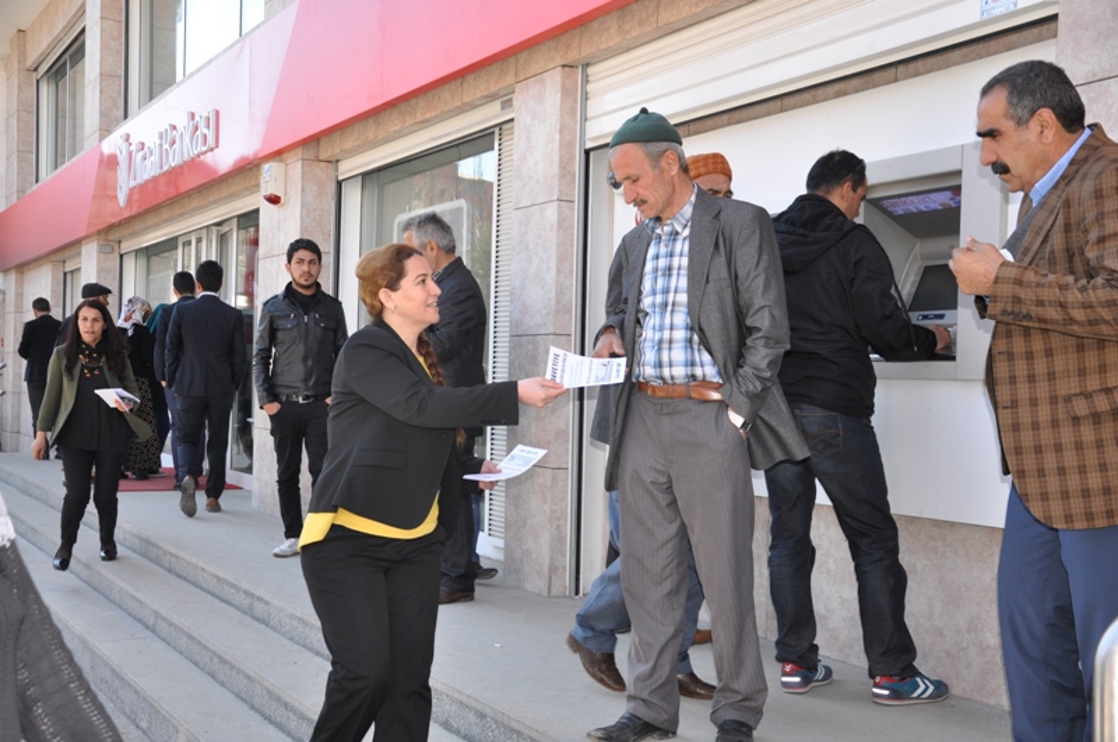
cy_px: 371
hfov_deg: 46.5
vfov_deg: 31.8
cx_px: 559
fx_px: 1302
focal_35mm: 42
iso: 200
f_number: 5
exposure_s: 1/200
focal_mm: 28
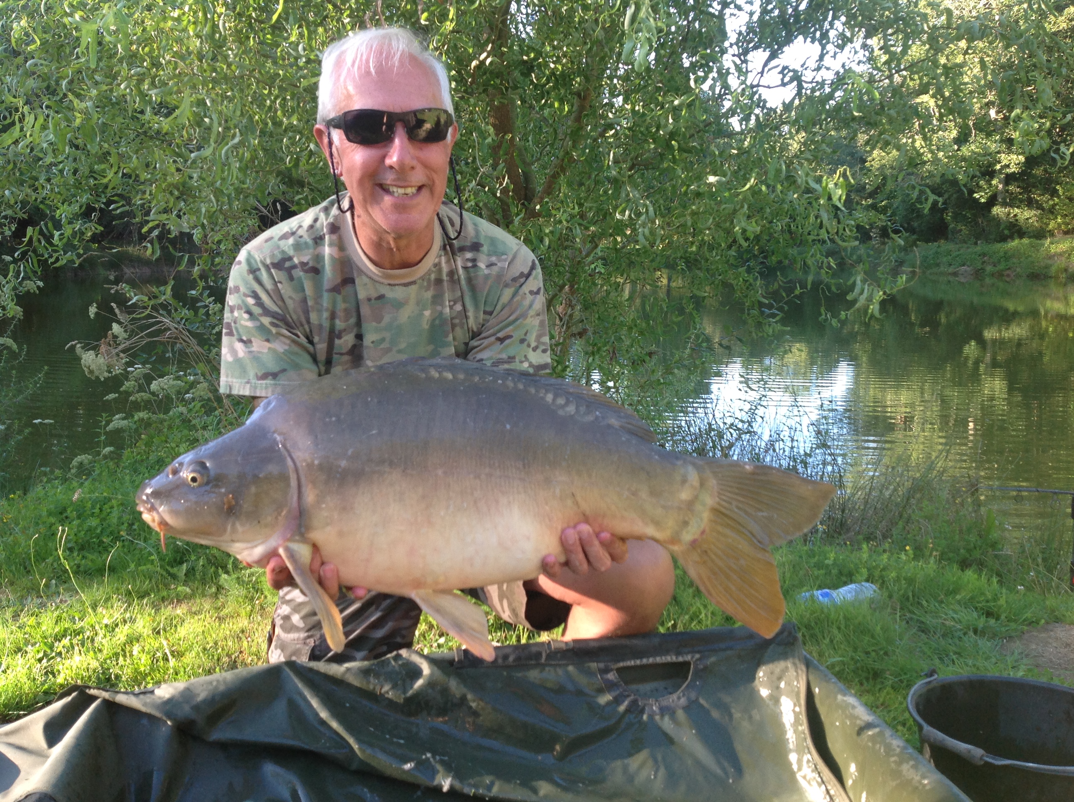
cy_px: 401
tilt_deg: -9.7
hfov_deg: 52.7
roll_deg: -1.8
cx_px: 537
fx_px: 1084
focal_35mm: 35
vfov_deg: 40.6
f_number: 2.4
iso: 64
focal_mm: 4.28
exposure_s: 1/120
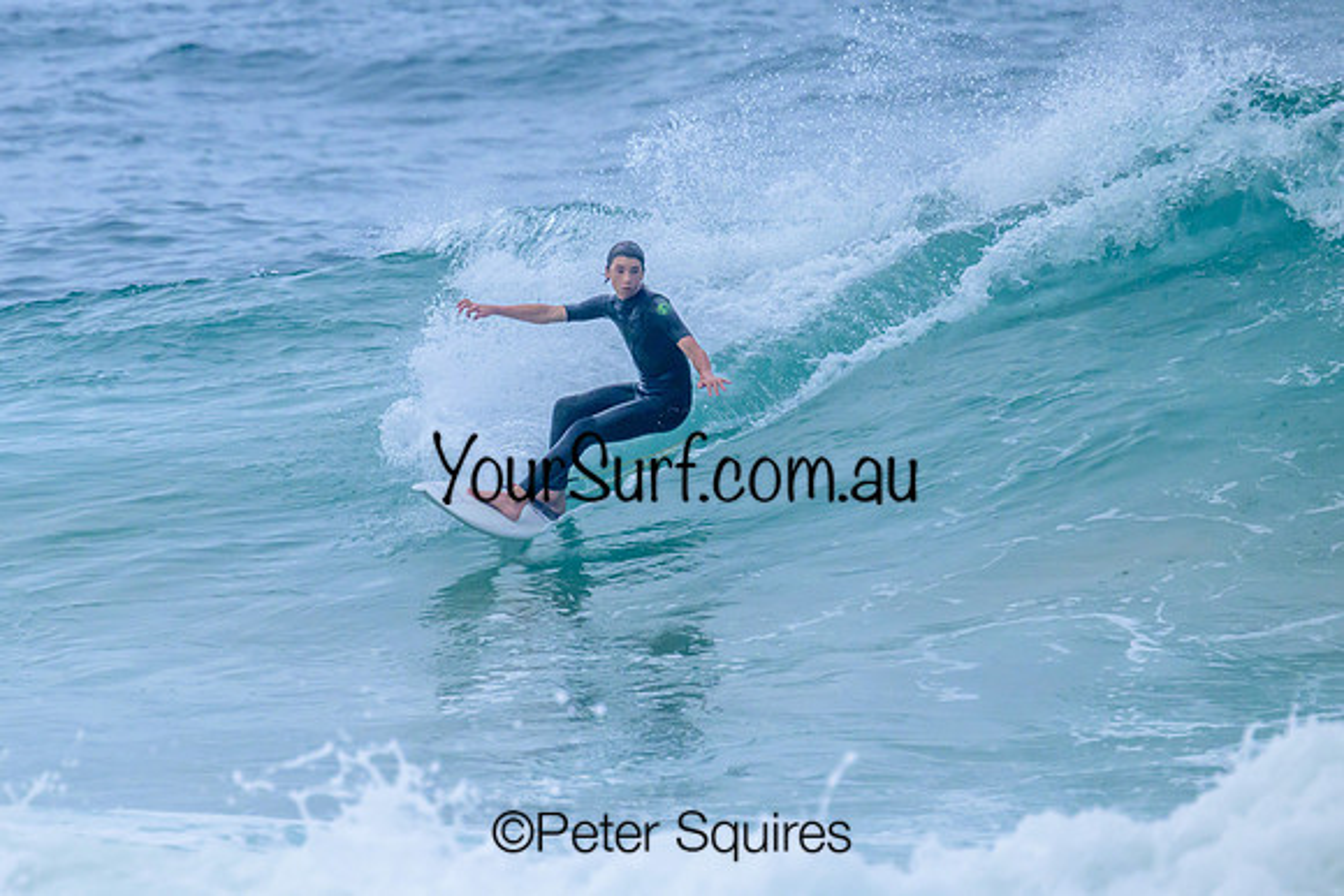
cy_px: 370
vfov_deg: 1.6
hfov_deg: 2.4
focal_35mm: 847
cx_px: 463
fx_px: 31630
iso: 1400
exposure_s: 1/1250
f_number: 11
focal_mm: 640
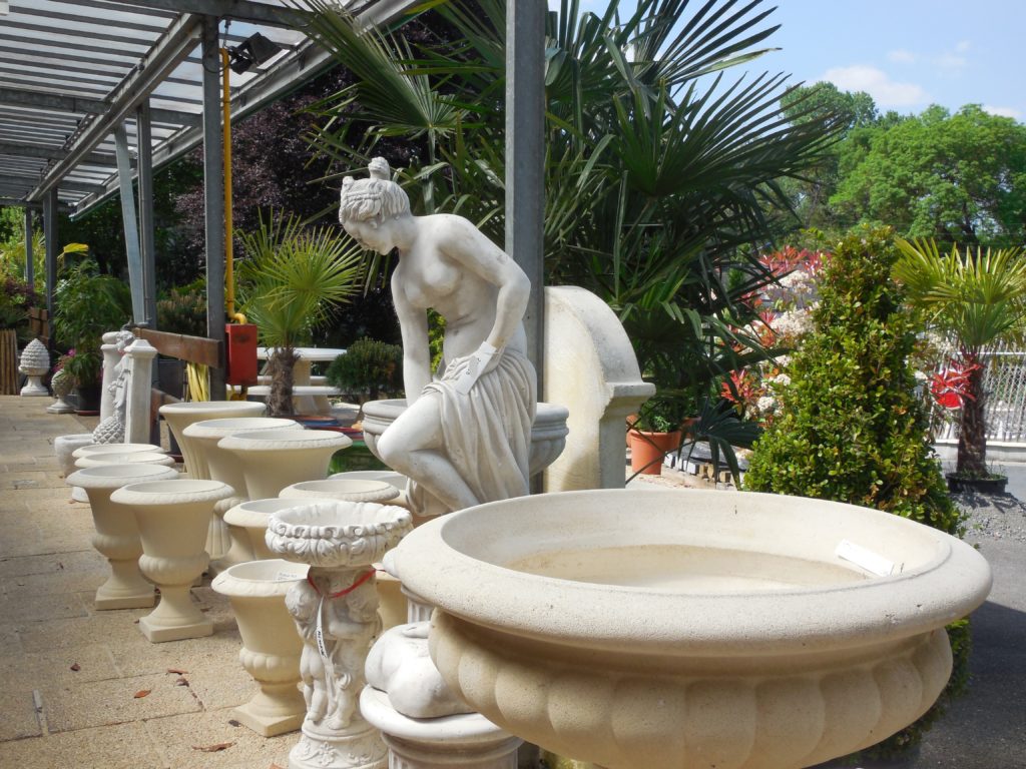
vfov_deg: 36.0
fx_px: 1186
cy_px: 384
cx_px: 513
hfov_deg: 46.8
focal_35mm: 40
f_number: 3.6
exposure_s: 1/1000
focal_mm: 7.1
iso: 125
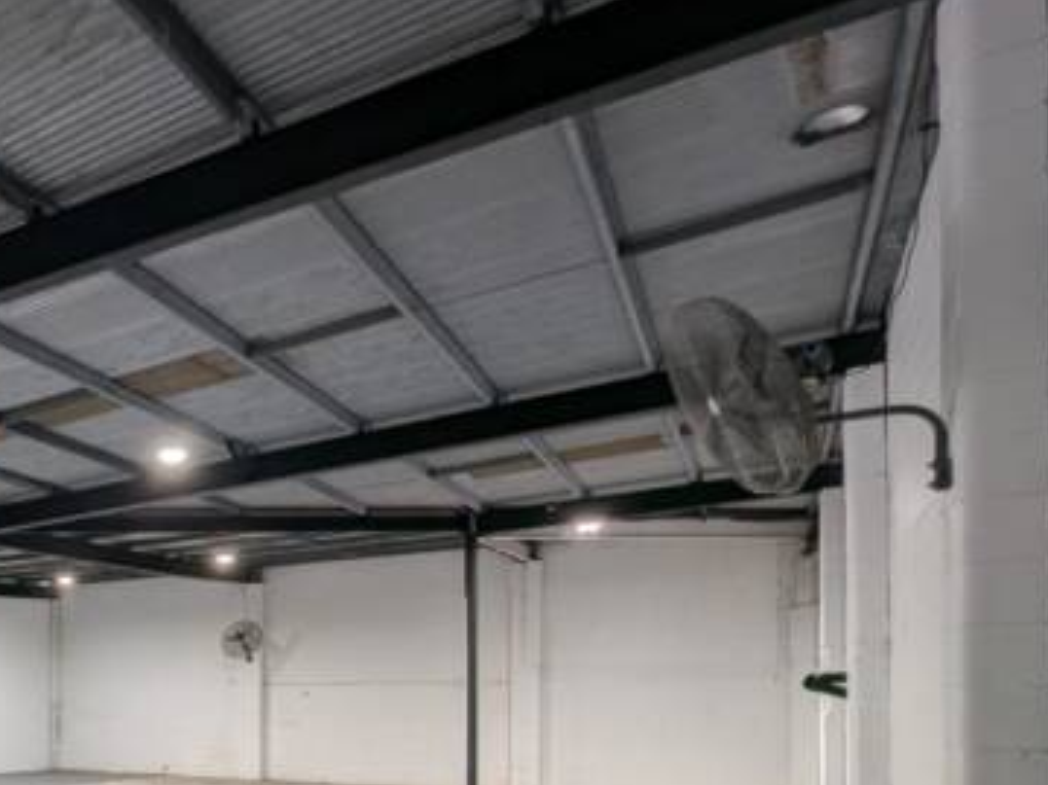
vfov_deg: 44.0
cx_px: 6
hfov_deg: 50.3
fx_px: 878
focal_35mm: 29
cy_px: 703
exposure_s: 1/60.5
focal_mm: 1.95
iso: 42
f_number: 2.2
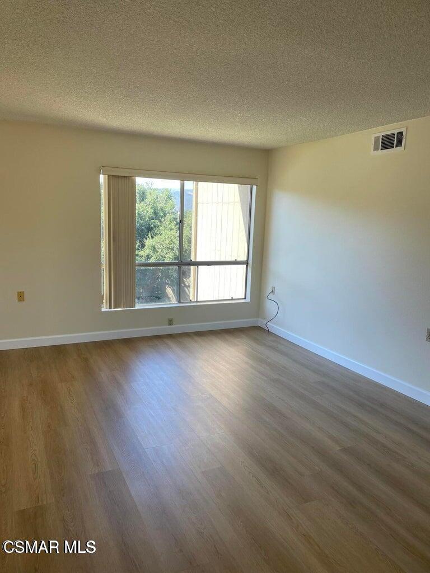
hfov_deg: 53.1
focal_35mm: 26
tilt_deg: -10.2
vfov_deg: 67.3
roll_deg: -1.7
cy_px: 286
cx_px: 215
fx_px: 431
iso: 32
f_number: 1.6
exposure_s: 1/147
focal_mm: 4.2
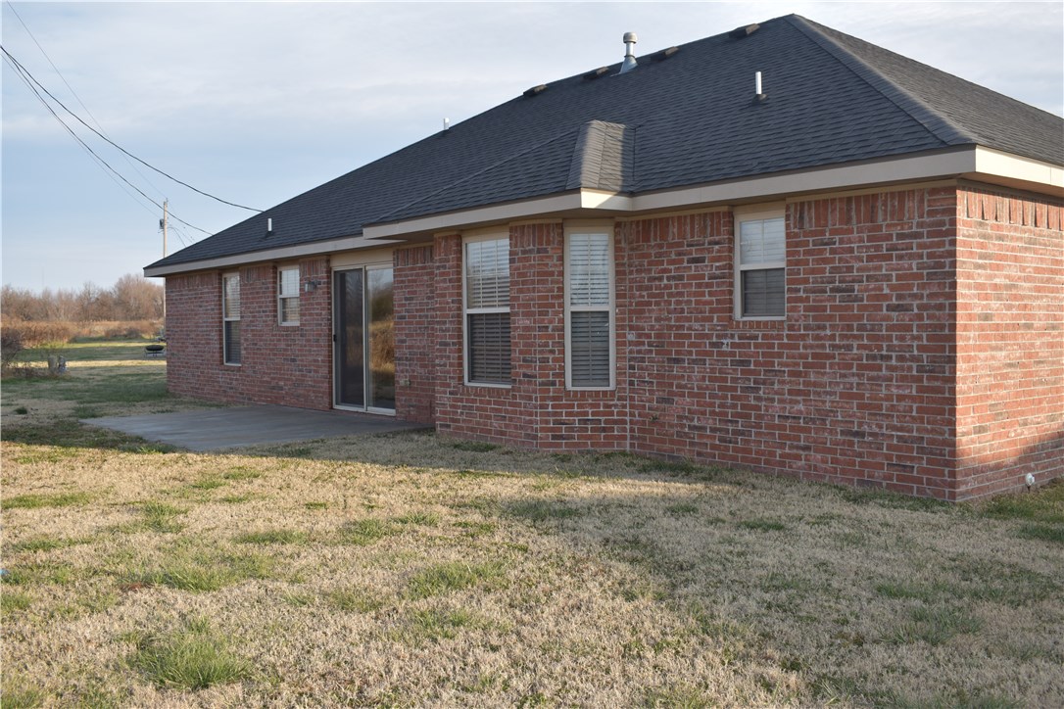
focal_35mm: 33
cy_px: 354
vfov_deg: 40.0
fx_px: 975
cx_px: 532
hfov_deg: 57.2
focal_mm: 22
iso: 100
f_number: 6.3
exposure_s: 1/200
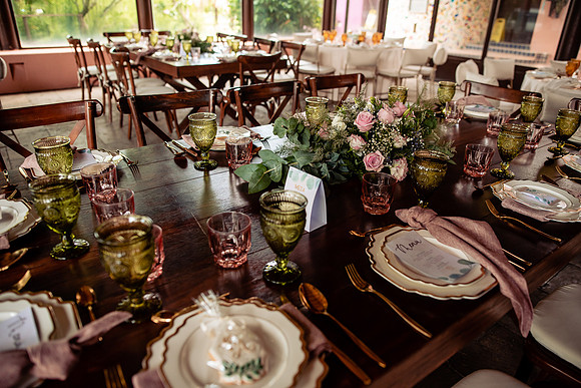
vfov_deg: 53.2
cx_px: 290
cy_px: 194
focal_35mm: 24
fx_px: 387
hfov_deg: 73.7
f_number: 2.5
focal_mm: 24
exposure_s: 1/320
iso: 400
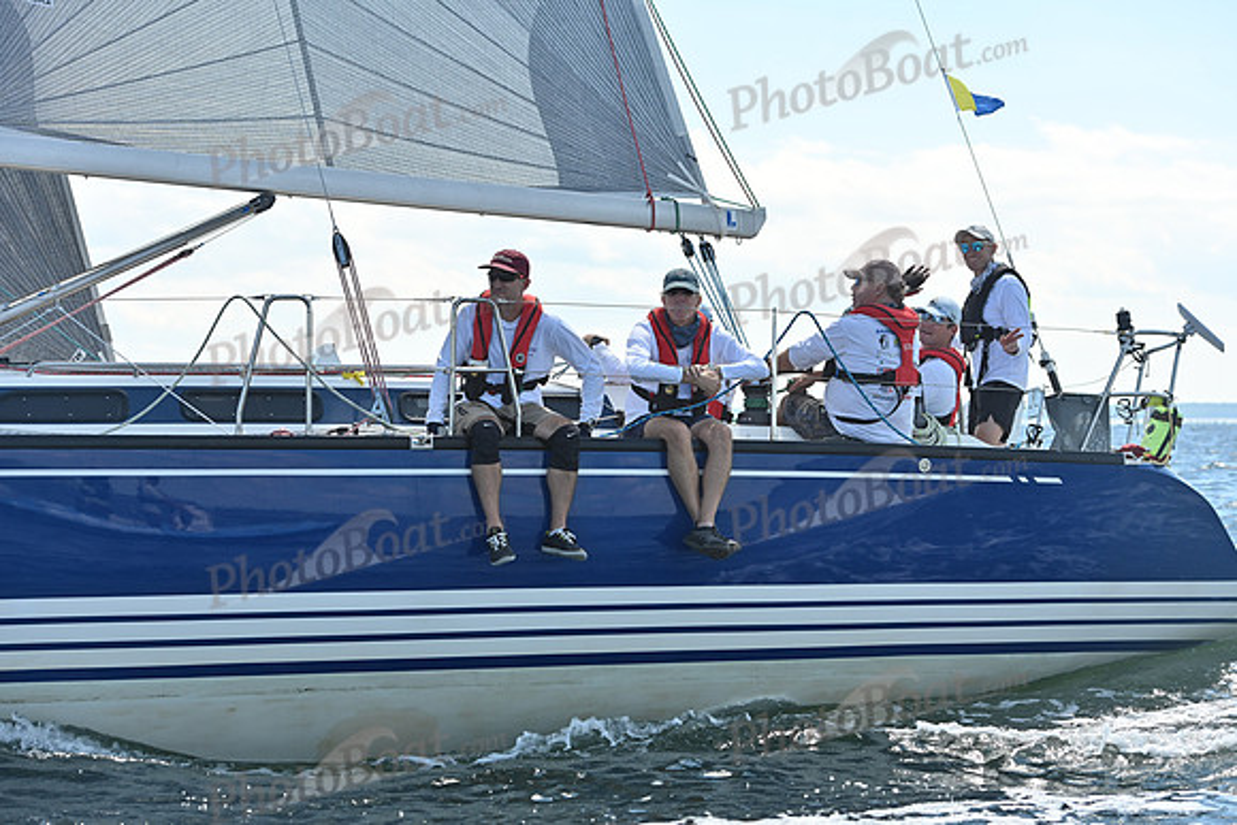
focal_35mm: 86
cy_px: 412
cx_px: 618
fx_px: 2956
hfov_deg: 23.6
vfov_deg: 15.9
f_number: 5.6
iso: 250
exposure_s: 1/1250
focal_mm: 86
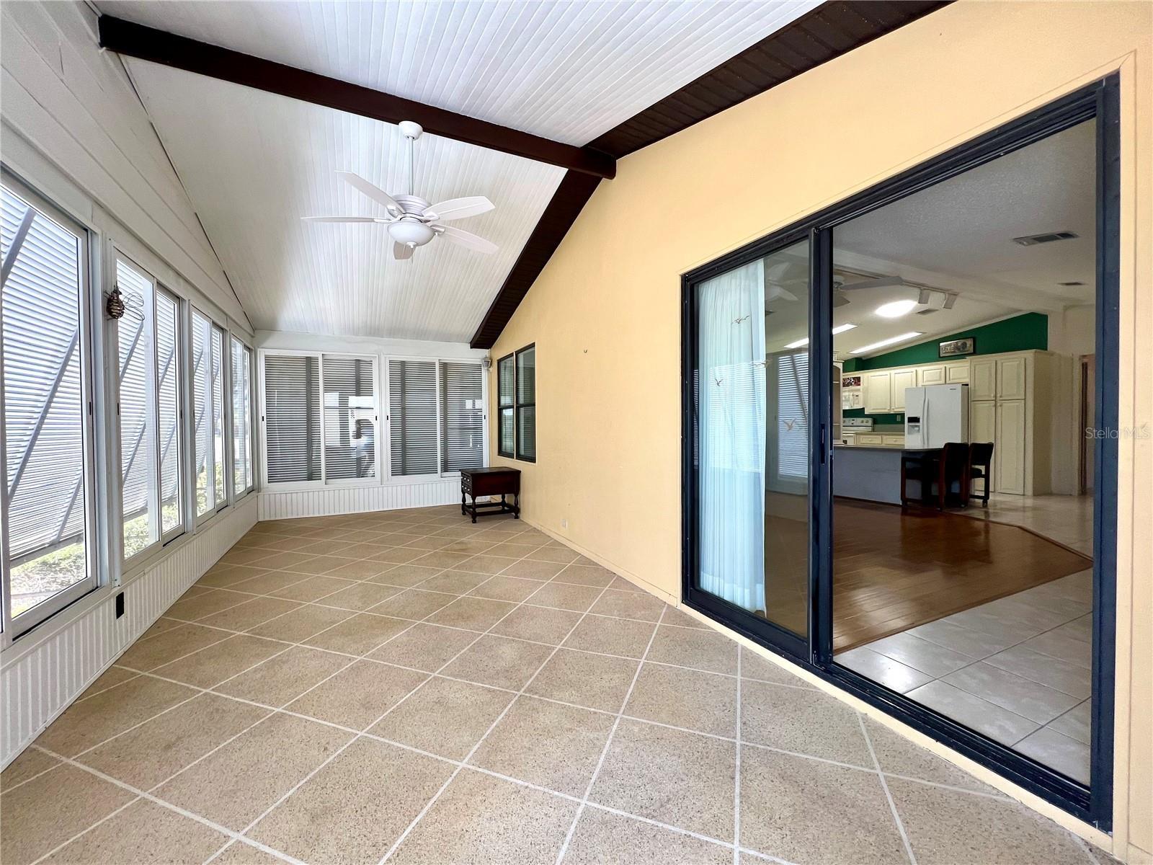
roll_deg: +0.8
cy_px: 432
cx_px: 576
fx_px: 433
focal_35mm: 13
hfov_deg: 106.2
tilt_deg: -0.9
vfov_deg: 89.9
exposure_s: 1/120
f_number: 1.8
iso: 64
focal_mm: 1.57
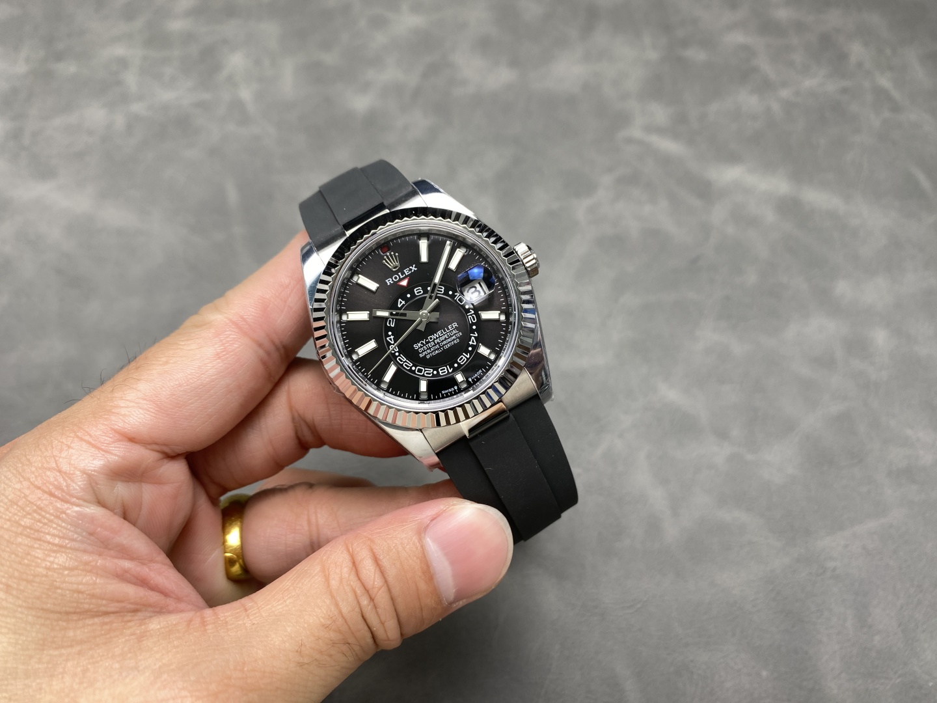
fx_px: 677
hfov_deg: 69.4
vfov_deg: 54.9
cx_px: 468
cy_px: 352
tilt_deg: -64.4
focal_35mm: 25
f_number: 1.8
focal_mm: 4.25
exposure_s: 1/100
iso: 40
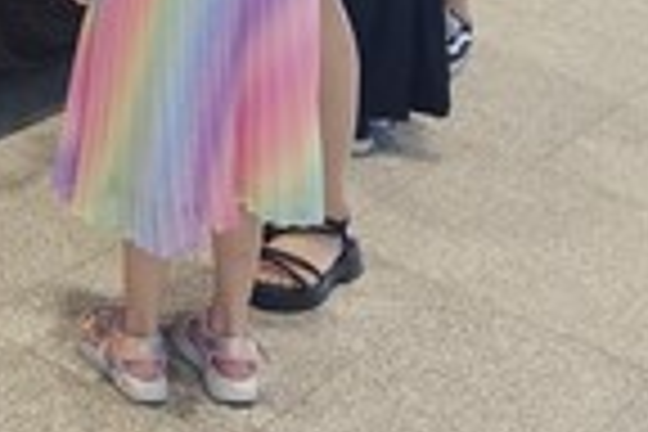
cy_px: -540
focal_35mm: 100
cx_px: -369
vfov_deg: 11.7
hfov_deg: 17.9
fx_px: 1800
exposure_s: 1/120
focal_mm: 6.3
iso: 160
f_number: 1.7
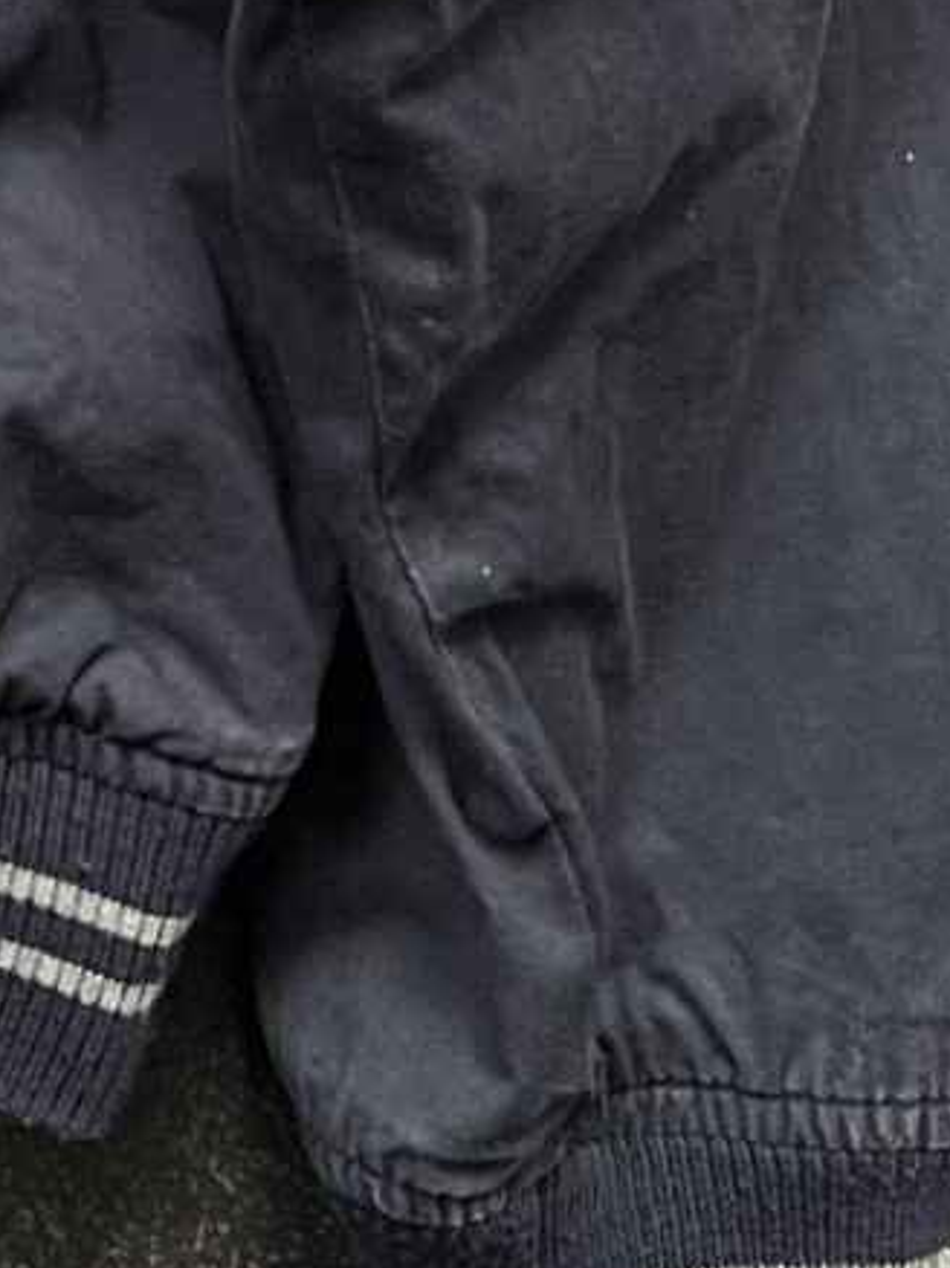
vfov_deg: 11.5
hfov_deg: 8.7
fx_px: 5567
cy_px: -1384
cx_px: -1448
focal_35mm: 152
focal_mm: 5.7
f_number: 1.5
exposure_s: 1/60
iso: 200
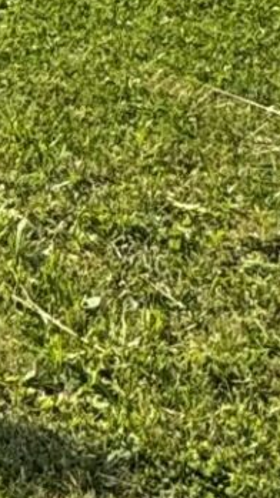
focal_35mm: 112
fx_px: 1480
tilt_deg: -0.3
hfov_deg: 9.0
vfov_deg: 15.7
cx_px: -533
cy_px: -454
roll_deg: -1.0
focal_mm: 2.22
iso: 50
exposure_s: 1/1880
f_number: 2.2
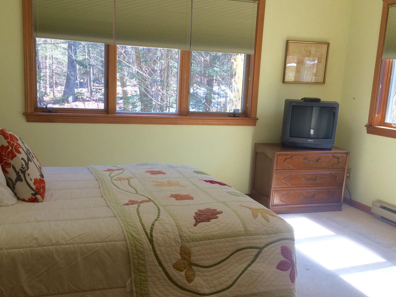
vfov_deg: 35.9
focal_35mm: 40
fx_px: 458
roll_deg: -2.1
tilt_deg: -12.5
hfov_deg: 46.8
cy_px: 175
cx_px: 199
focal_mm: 4.15
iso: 64
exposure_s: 1/120
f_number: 2.2
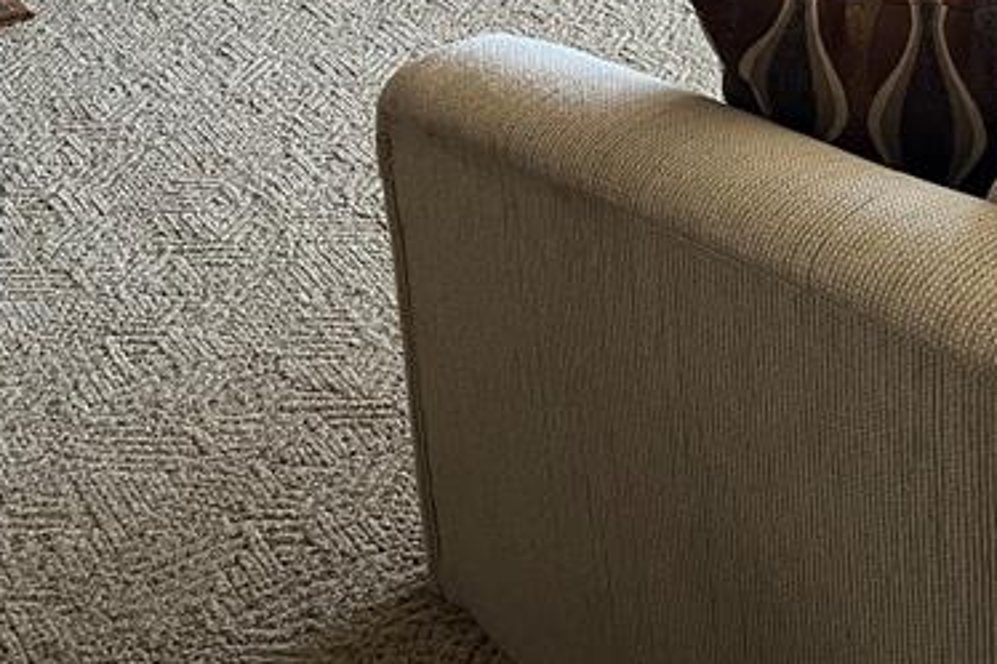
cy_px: -293
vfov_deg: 16.9
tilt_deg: -16.8
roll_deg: +1.8
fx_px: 2048
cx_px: 992
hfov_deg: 26.0
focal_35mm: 74
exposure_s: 1/69
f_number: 1.5
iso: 125
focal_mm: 5.7
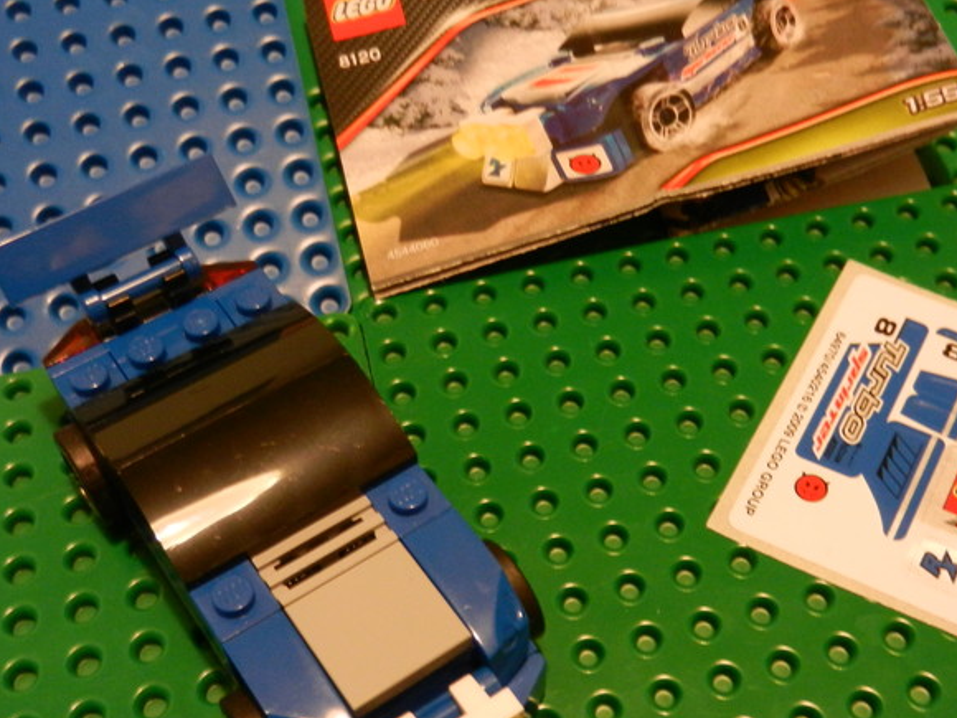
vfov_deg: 32.1
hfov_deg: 42.0
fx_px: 1244
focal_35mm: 45
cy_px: 435
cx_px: 554
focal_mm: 5.1
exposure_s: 1/5
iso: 400
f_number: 3.6
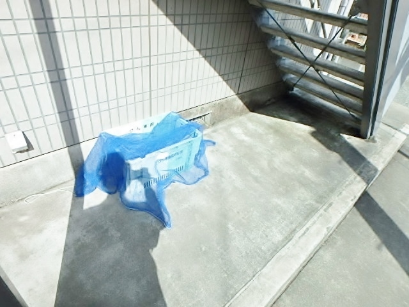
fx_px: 248
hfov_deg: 79.0
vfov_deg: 63.4
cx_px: 204
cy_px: 154
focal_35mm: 21
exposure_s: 1/640
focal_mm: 3.7
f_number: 3.5
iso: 125
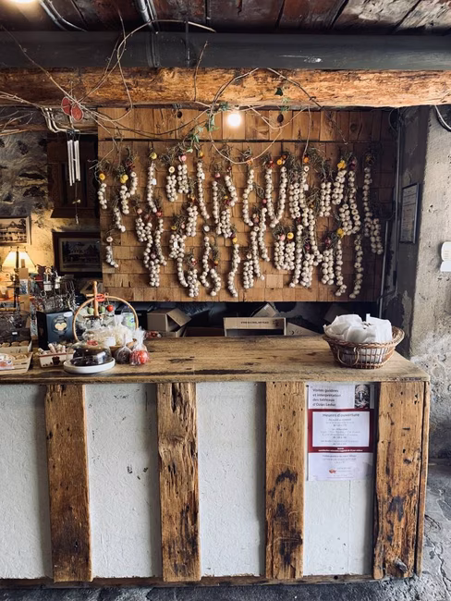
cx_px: 226
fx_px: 451
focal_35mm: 26
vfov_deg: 67.3
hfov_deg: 53.1
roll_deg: +0.2
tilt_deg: -6.7
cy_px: 300
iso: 50
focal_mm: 4.25
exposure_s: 1/60
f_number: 1.8
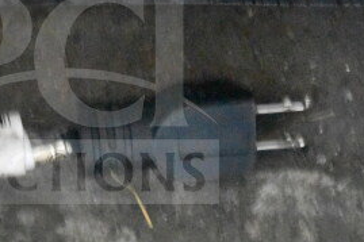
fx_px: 1891
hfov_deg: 11.0
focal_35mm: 187
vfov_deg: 7.3
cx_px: 66
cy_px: 97
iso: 25600
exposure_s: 1/60
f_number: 5.6
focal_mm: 55
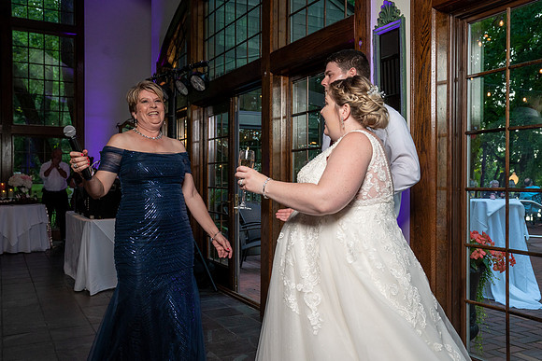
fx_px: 512
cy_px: 180
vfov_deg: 38.9
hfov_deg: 55.8
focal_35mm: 34
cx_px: 271
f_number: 5.6
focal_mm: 33
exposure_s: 1/200
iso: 2000
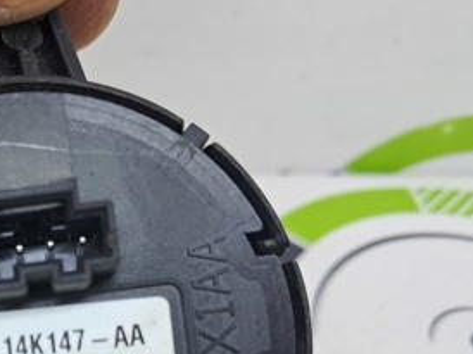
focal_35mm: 63
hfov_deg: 28.6
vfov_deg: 22.6
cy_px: 327
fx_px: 860
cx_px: -12
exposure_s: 1/60
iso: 64
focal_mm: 4
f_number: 1.8
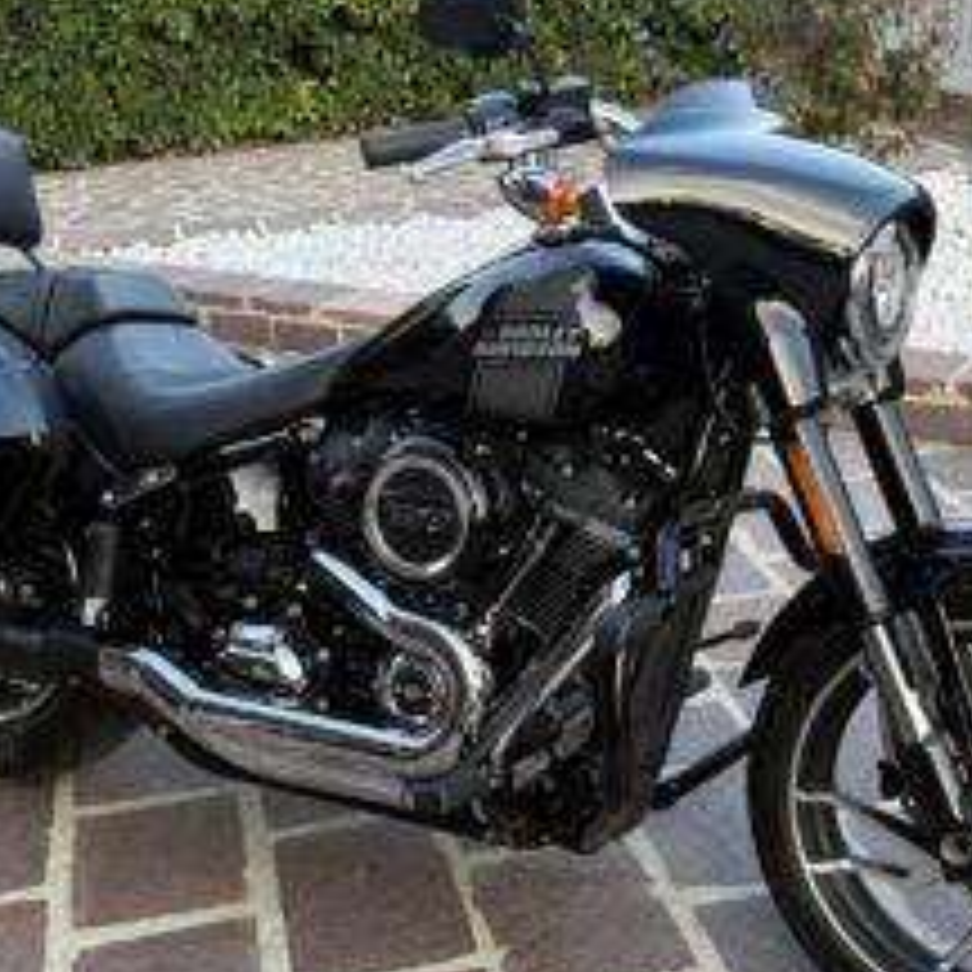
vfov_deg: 34.6
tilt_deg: -24.1
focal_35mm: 49
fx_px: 1557
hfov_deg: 34.6
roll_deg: +3.8
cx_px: 576
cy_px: 574
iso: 80
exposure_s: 1/121
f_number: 1.78
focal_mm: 6.76
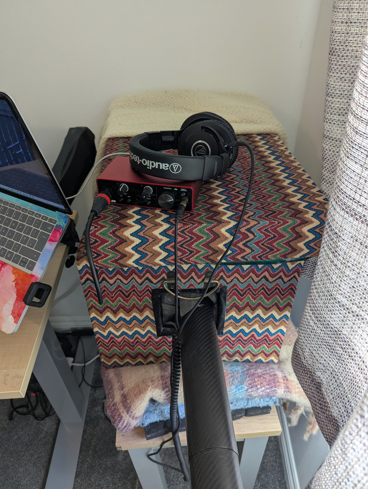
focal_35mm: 24
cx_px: 184
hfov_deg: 56.9
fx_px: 339
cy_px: 244
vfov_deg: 71.5
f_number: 1.85
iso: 342
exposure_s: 1/222
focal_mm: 6.81
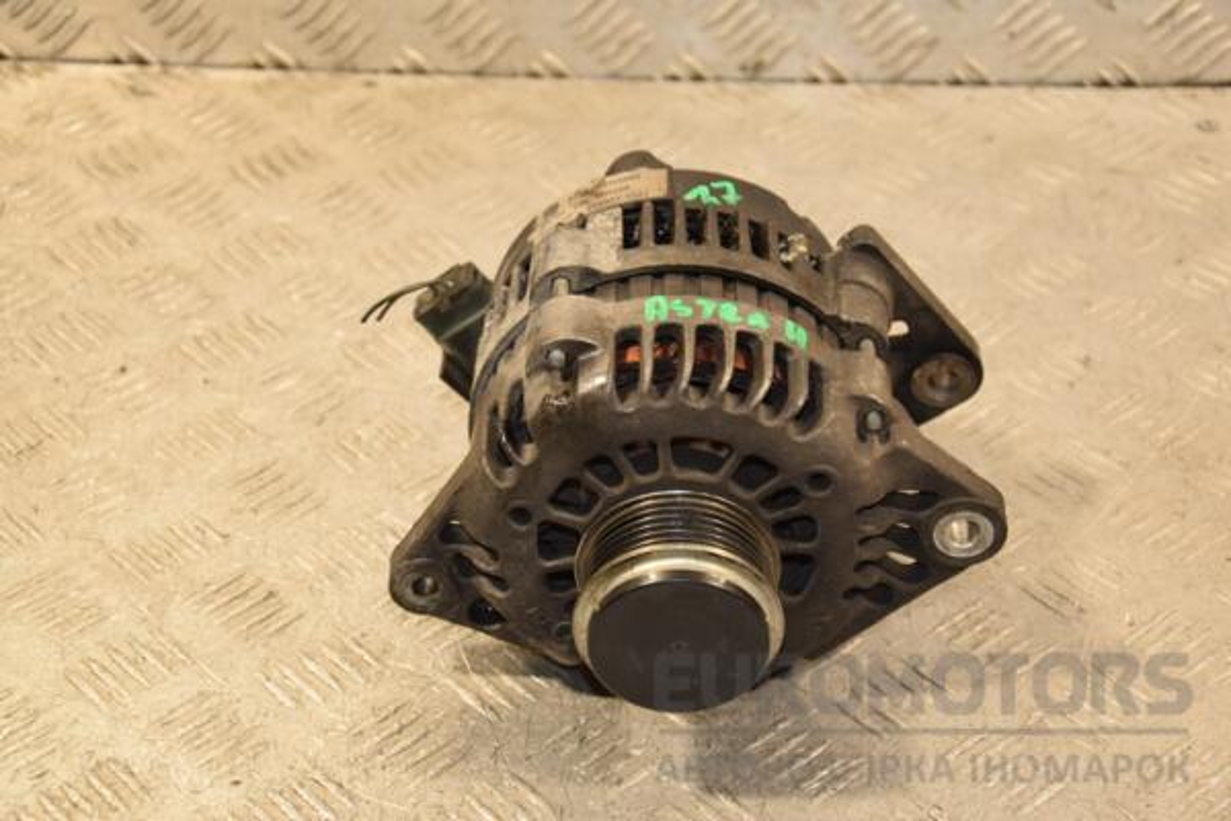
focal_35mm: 78
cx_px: 616
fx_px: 2667
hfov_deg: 26.0
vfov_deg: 17.5
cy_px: 410
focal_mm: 52
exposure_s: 1/160
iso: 800
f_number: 5
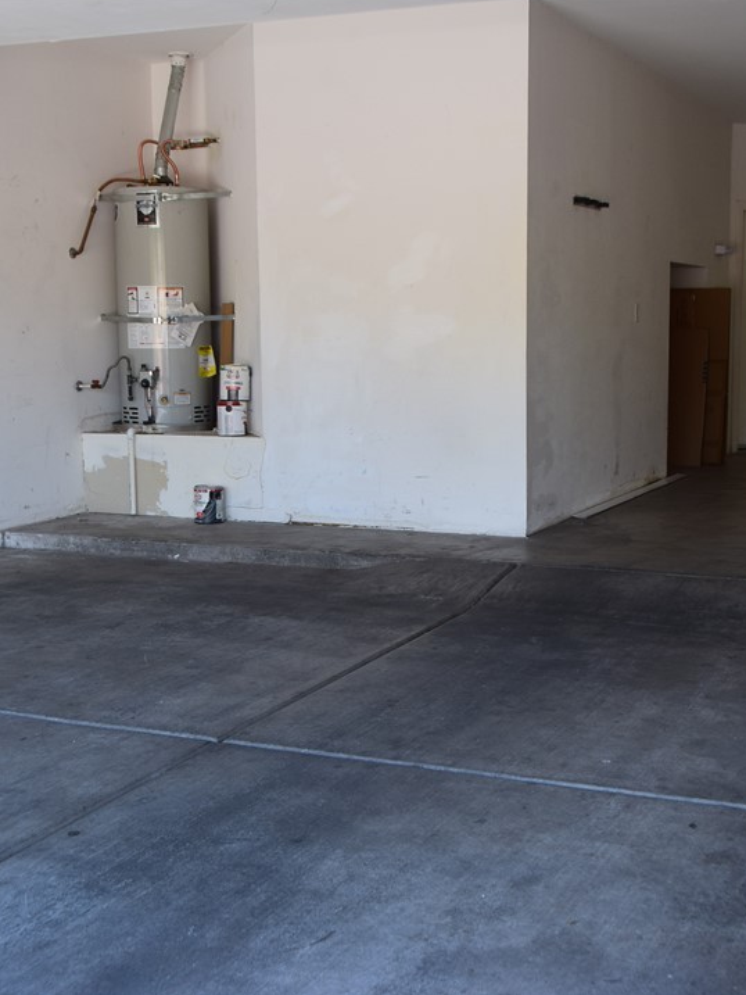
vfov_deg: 39.7
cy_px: 495
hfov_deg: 30.2
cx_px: 452
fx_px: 1379
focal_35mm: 48
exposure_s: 1/100
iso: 400
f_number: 9
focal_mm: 22
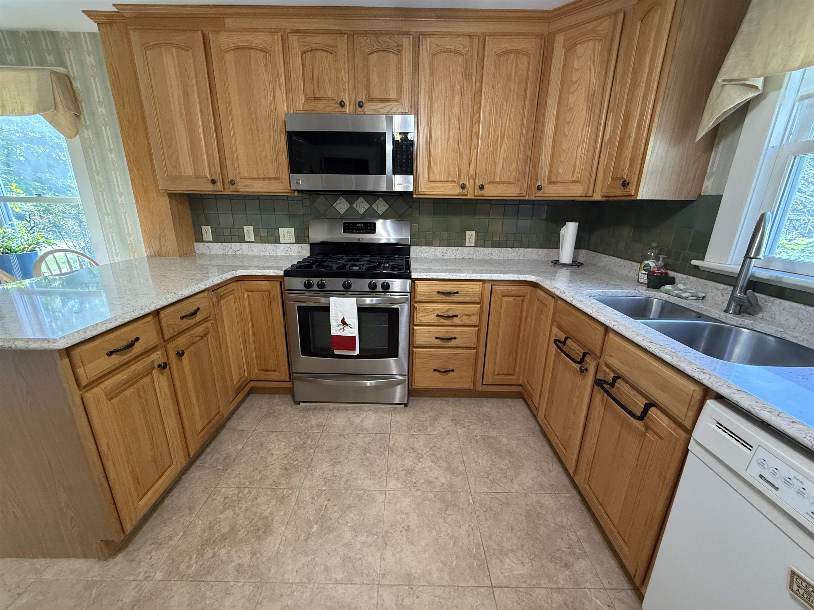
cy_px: 305
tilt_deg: -16.7
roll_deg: -0.9
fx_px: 329
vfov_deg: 85.7
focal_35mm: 14
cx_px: 407
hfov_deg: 102.1
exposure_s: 1/60
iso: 500
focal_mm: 2.22
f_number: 2.2
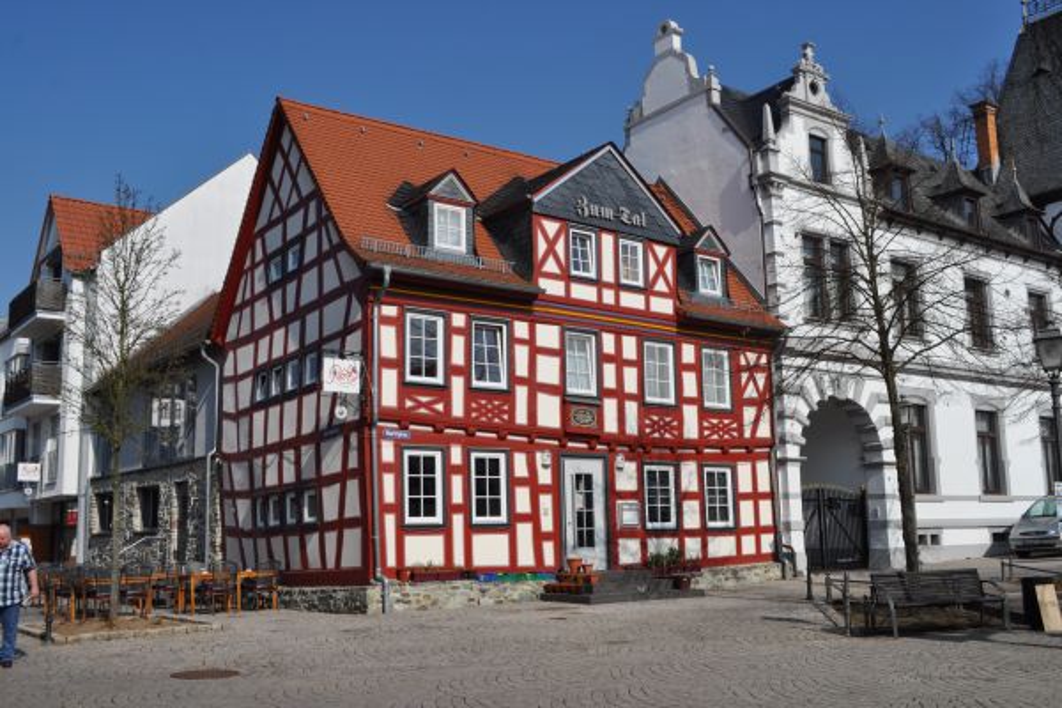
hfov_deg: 53.1
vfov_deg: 36.9
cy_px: 354
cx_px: 531
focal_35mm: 36
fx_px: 1062
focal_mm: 24
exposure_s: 1/500
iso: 200
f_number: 11
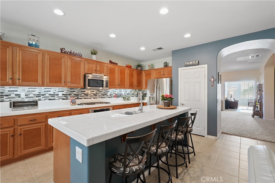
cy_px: 92
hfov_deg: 96.7
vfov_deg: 73.8
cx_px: 138
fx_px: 122
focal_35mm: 16
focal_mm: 16
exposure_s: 1/20
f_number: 6.3
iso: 1250
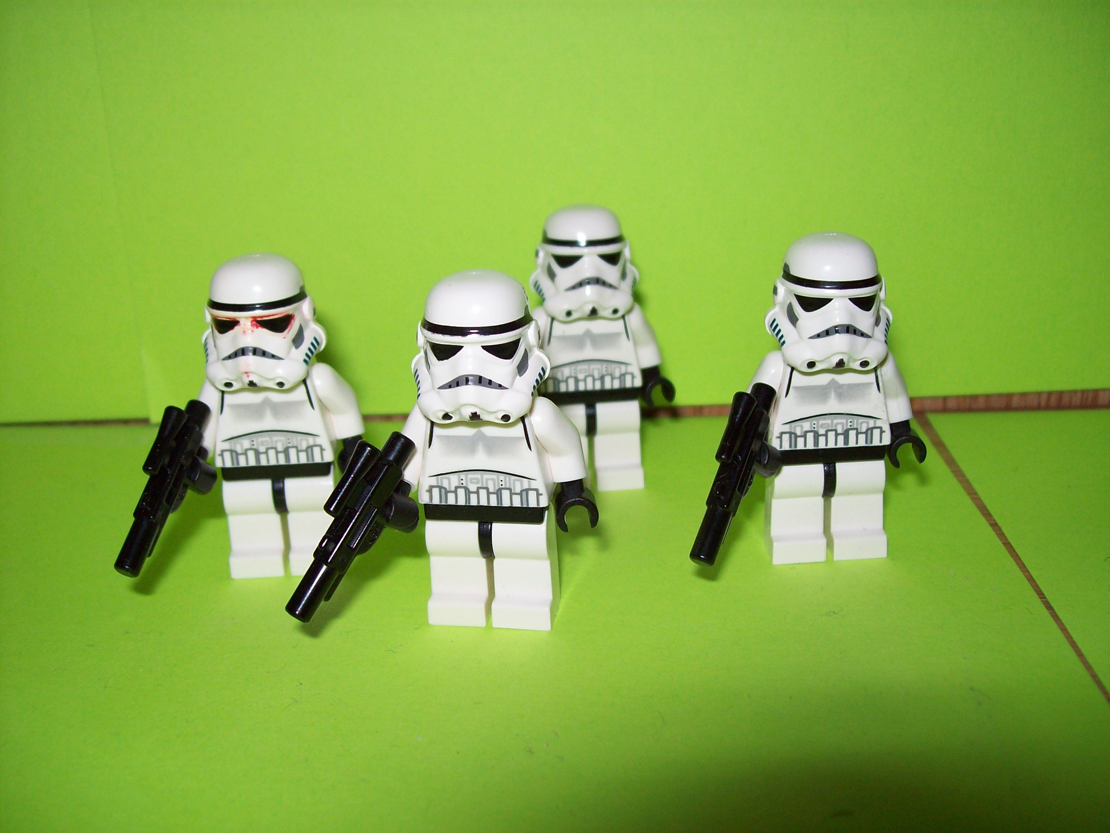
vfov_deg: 39.7
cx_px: 555
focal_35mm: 36
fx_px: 1154
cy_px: 416
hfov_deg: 51.4
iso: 80
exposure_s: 1/64
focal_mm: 6
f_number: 2.7
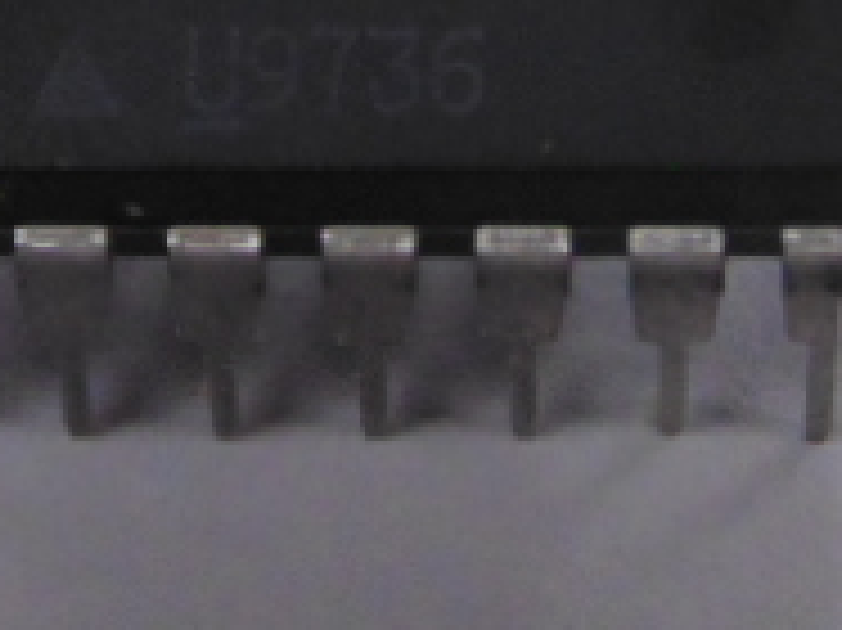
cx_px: 374
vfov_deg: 5.4
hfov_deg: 7.3
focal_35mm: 271
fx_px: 6588
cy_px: -180
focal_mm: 14.1
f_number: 4.3
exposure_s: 1/80
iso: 400
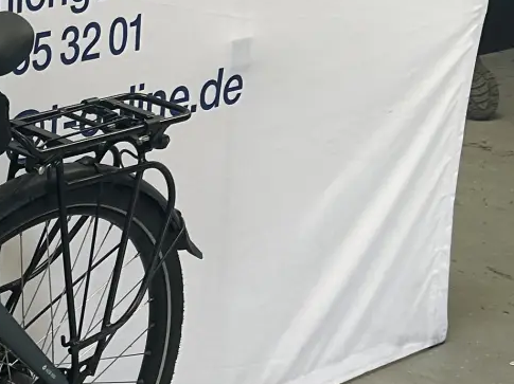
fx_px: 1528
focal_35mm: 103
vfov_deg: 14.1
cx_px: -287
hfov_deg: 17.0
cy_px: 396
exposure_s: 1/121
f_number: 1.5
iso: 80
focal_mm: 5.7
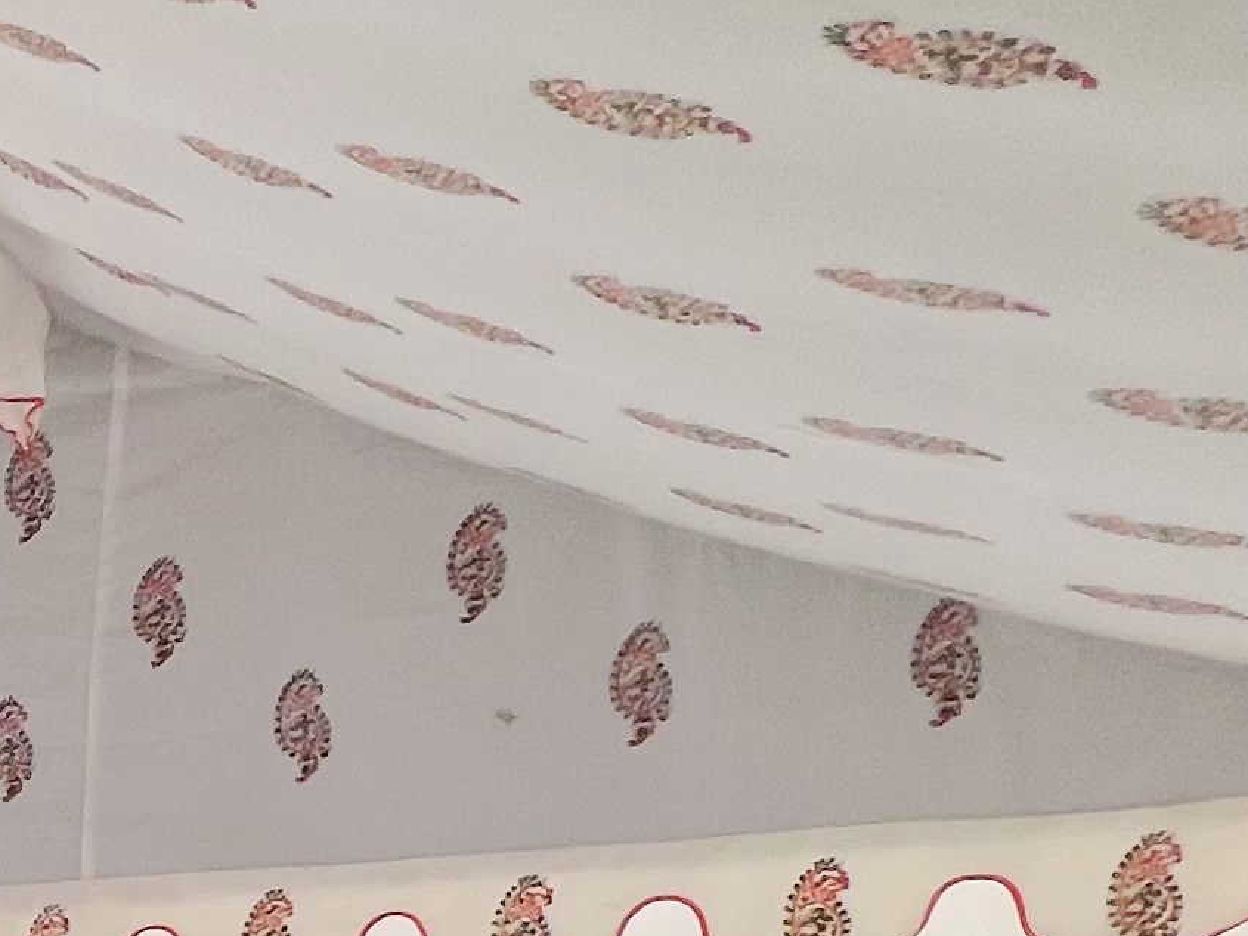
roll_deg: -0.4
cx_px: -1078
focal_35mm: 62
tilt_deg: -5.8
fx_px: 2236
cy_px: 1498
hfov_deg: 20.4
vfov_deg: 19.7
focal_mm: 1.57
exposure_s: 1/216
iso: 32
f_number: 1.8
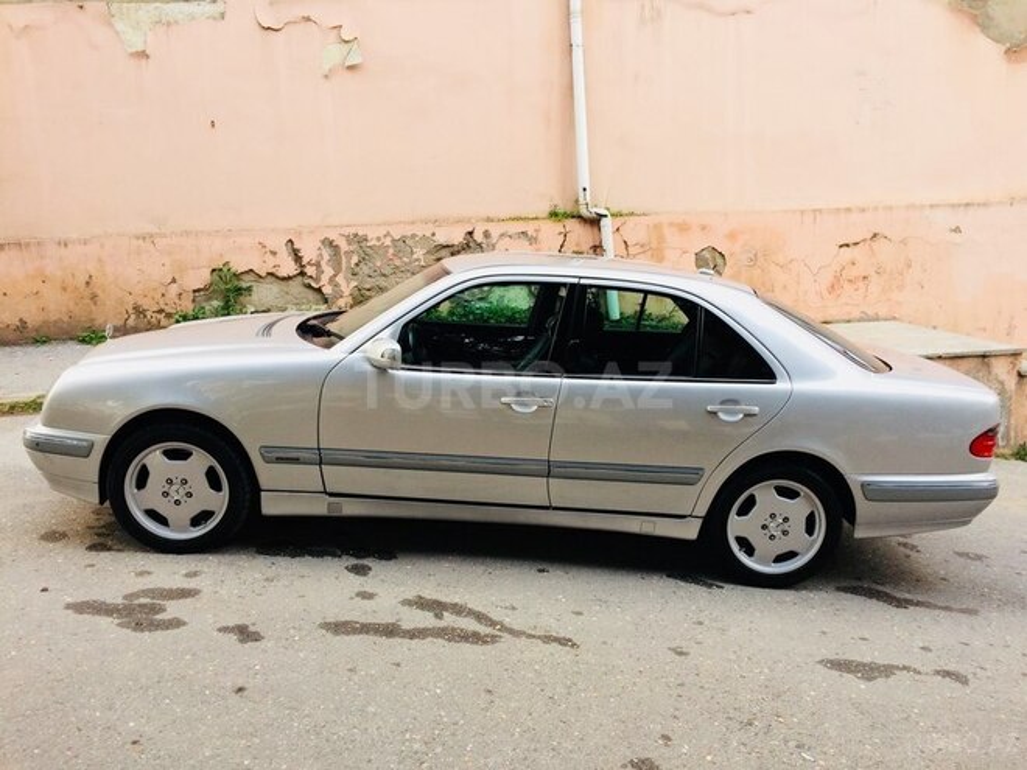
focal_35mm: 29
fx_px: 860
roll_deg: +3.1
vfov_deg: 48.2
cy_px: 385
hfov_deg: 61.7
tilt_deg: -10.8
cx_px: 514
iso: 64
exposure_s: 1/100
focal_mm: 4.15
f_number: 2.2
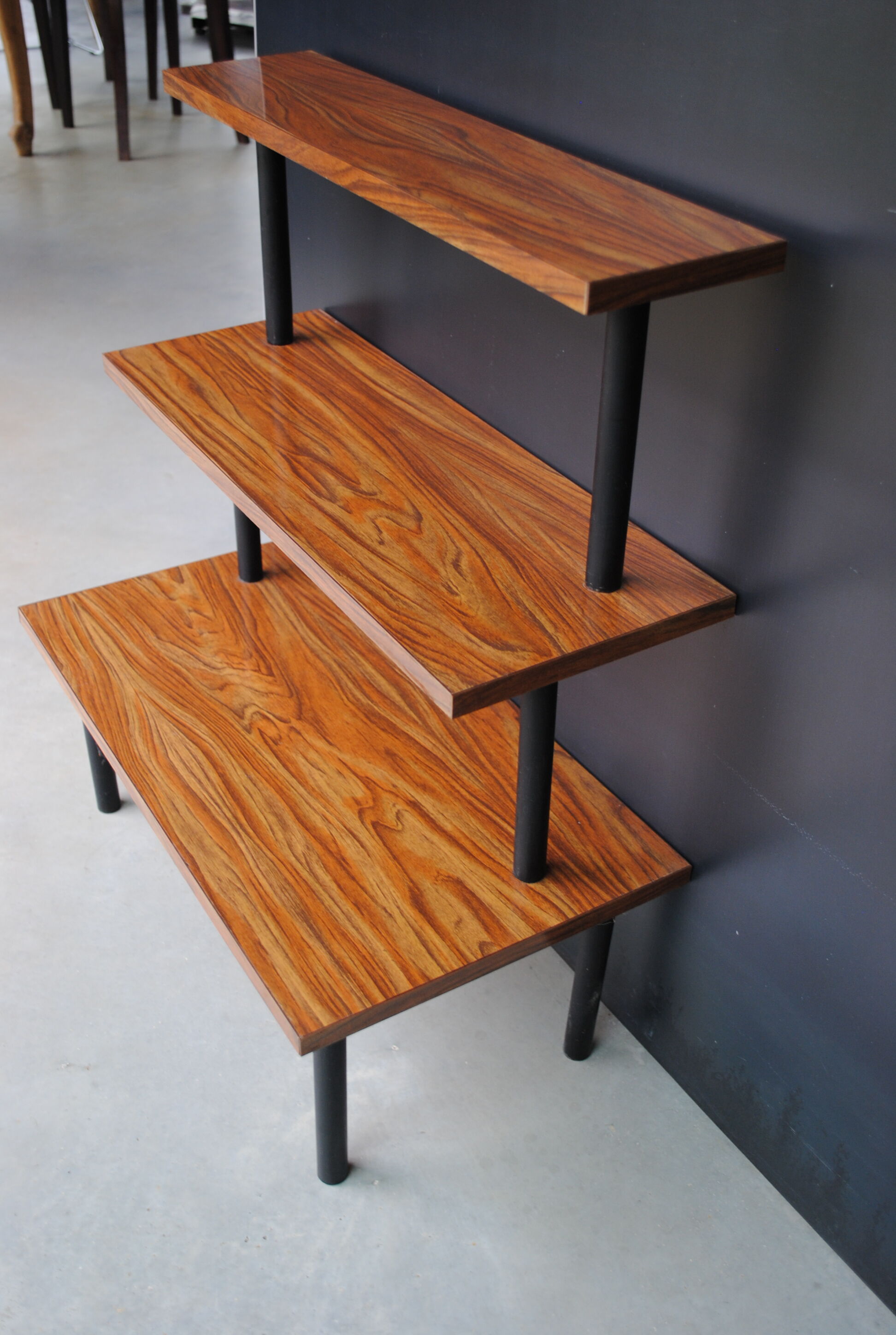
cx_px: 448
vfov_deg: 53.0
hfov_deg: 37.0
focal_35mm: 36
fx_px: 1338
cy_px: 668
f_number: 4
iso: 200
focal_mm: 24
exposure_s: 1/50
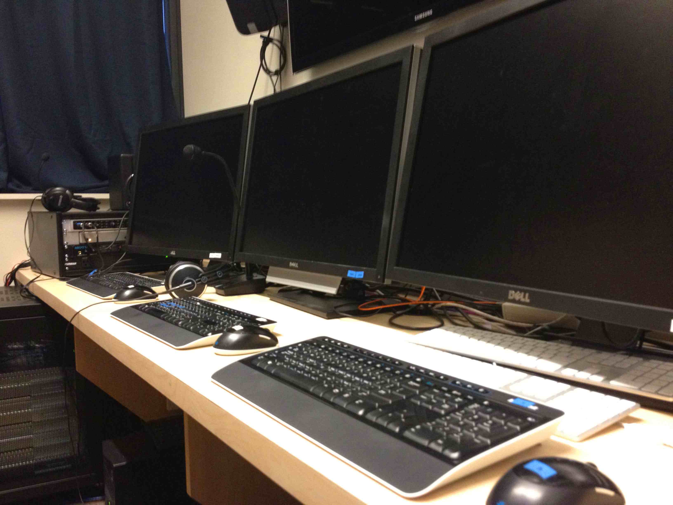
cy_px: 252
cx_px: 336
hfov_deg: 52.6
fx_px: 680
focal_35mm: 35
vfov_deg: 40.7
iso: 320
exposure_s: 1/20
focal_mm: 4.28
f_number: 2.4
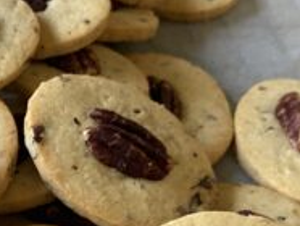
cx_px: -62
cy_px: 194
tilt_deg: -46.8
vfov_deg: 15.8
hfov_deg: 19.8
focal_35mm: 93
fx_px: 807
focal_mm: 4.25
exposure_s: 1/60
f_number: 1.8
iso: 125
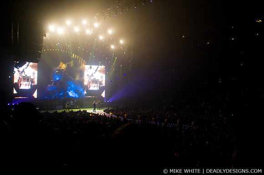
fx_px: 220
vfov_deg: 43.5
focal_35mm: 30
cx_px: 132
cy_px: 88
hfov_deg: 62.0
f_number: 4
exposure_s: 1/160
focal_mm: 20
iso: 800
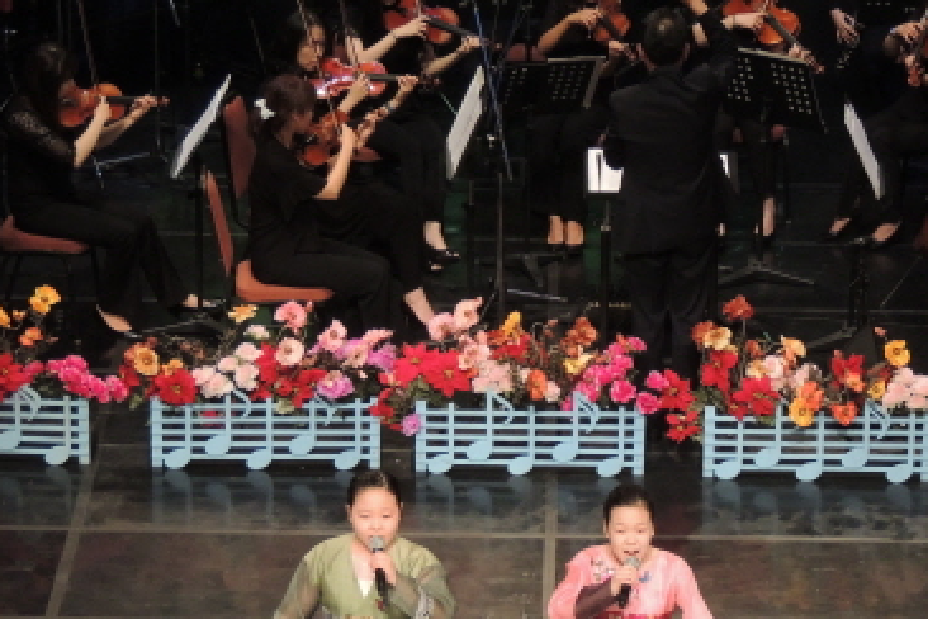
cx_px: 555
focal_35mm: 191
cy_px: 518
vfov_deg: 7.2
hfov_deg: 10.8
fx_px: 4923
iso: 400
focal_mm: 18.7
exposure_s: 1/80
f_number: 4.2
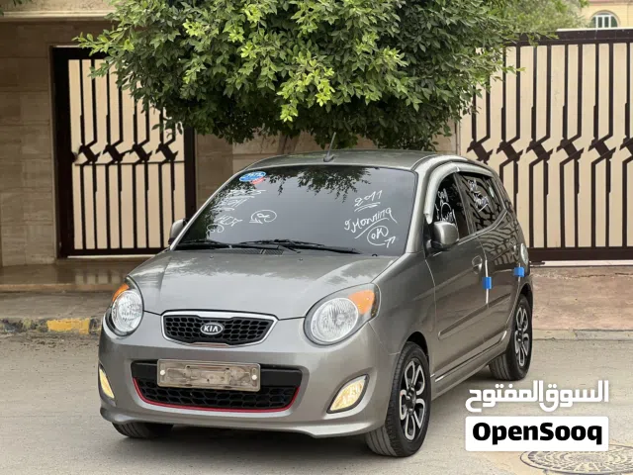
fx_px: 1408
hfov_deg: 25.3
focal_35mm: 77
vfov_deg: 19.1
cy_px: 238
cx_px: 316
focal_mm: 9
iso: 64
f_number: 2.8
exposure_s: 1/121
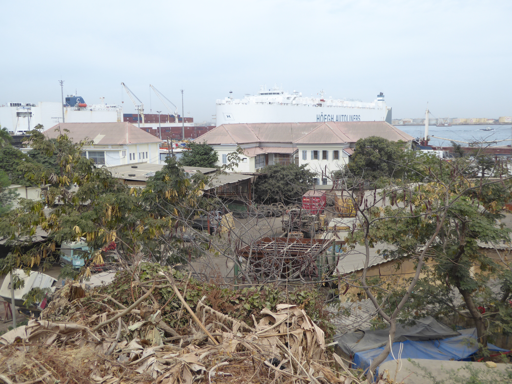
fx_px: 518
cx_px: 256
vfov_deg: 40.7
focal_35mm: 35
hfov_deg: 52.6
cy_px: 192
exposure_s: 1/500
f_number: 3.7
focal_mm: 6.3
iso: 80
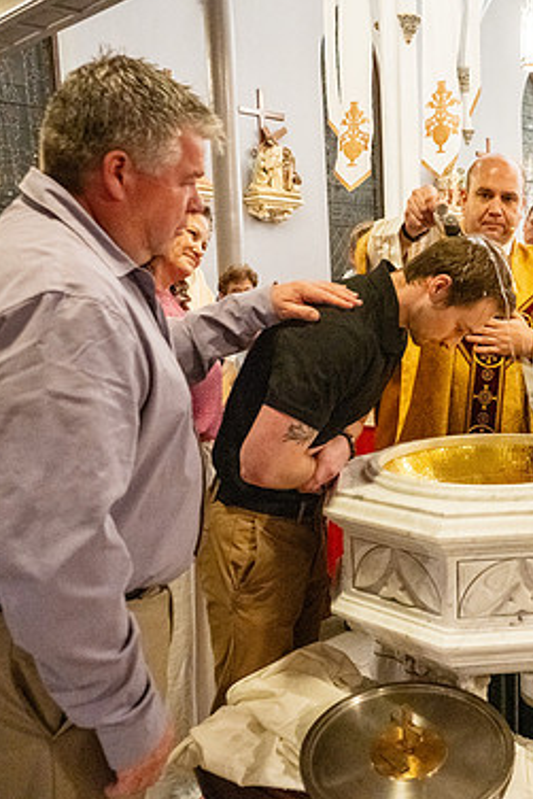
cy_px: 394
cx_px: 452
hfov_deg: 34.5
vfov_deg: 51.9
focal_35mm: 37
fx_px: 821
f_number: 4.5
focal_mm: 24
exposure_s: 1/60
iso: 5000
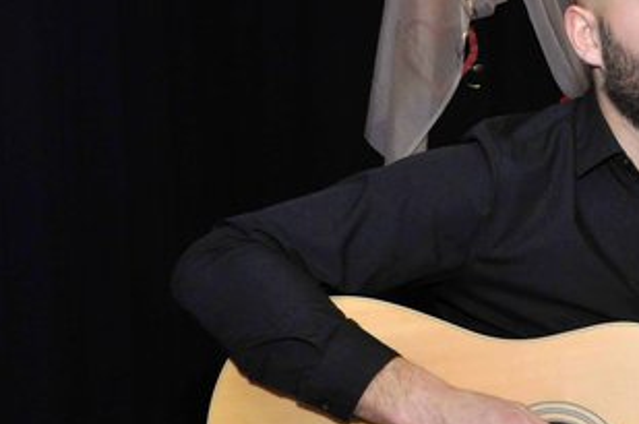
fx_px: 1790
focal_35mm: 101
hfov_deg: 19.5
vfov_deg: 13.5
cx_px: 670
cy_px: 265
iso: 1250
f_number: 13
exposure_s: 1/60
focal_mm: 32
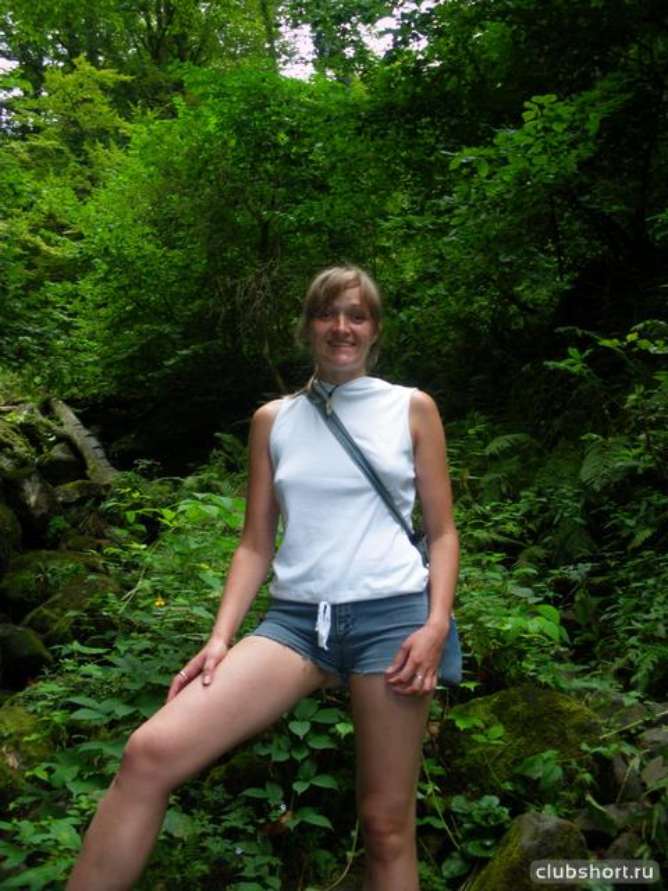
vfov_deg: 51.4
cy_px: 446
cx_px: 334
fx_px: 926
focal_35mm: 36
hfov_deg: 39.7
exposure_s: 1/50
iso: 80
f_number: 3.5
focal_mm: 6.3
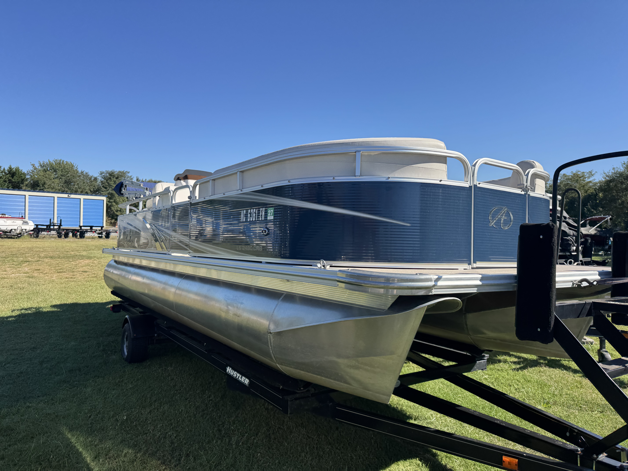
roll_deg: +2.3
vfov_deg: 56.8
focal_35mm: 24
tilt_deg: +2.8
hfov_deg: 71.6
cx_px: 314
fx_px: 435
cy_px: 236
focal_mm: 6.76
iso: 80
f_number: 1.78
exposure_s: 1/3096
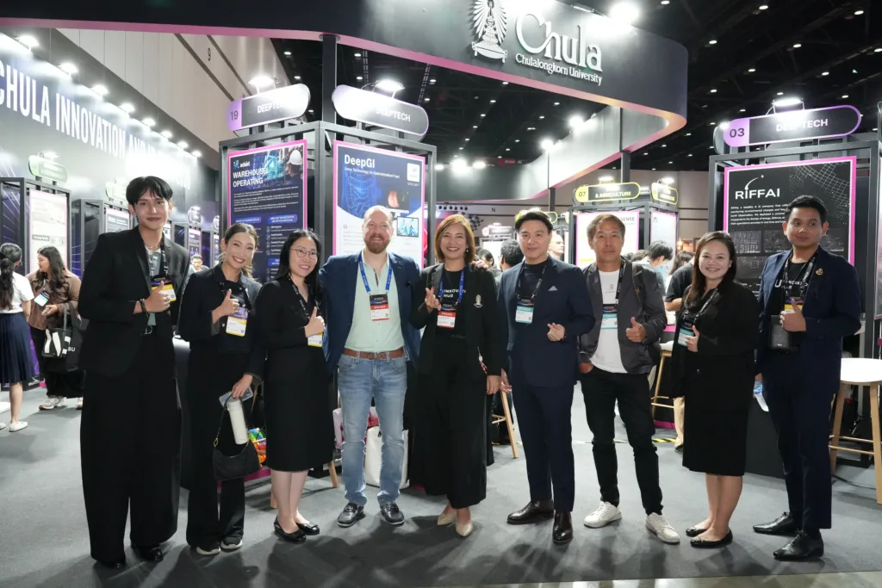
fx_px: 686
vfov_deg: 46.4
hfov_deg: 65.5
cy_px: 294
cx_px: 441
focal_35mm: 28
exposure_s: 1/100
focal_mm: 28
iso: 10000
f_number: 6.3
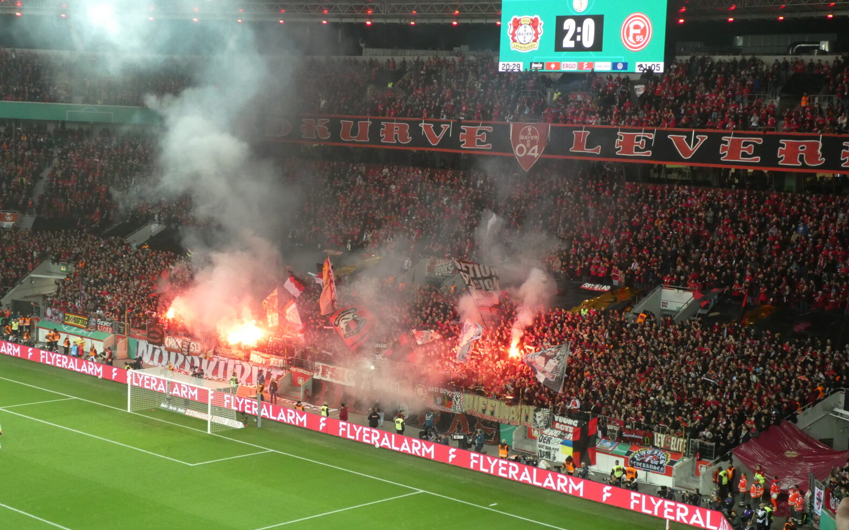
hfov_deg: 33.5
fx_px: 1411
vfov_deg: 21.3
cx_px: 421
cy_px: 293
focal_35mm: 61
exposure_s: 1/80
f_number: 4.2
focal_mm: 10.3
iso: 400
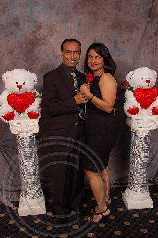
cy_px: 119
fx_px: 237
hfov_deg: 36.8
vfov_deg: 53.2
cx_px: 79
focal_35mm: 36
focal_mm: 24
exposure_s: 1/200
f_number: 5.6
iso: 400
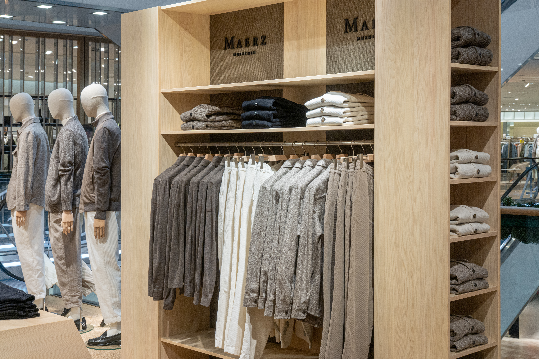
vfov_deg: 26.0
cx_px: 270
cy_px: 180
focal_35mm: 52
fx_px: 778
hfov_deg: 38.2
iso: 640
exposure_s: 1/40
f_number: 13
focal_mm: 52
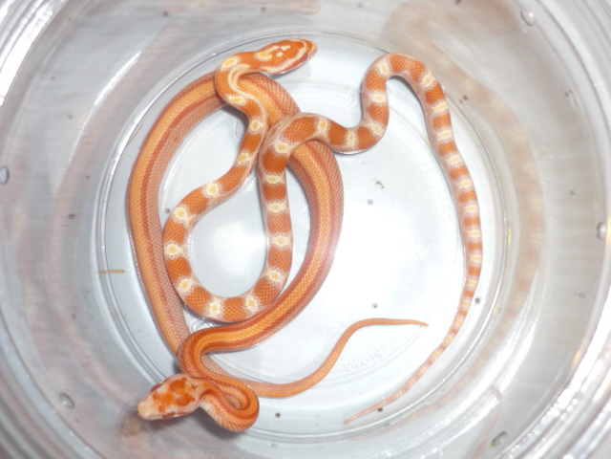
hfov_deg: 44.8
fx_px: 741
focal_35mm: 42
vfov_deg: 34.3
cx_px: 306
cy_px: 230
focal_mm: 5.5
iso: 100
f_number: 2.8
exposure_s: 1/30
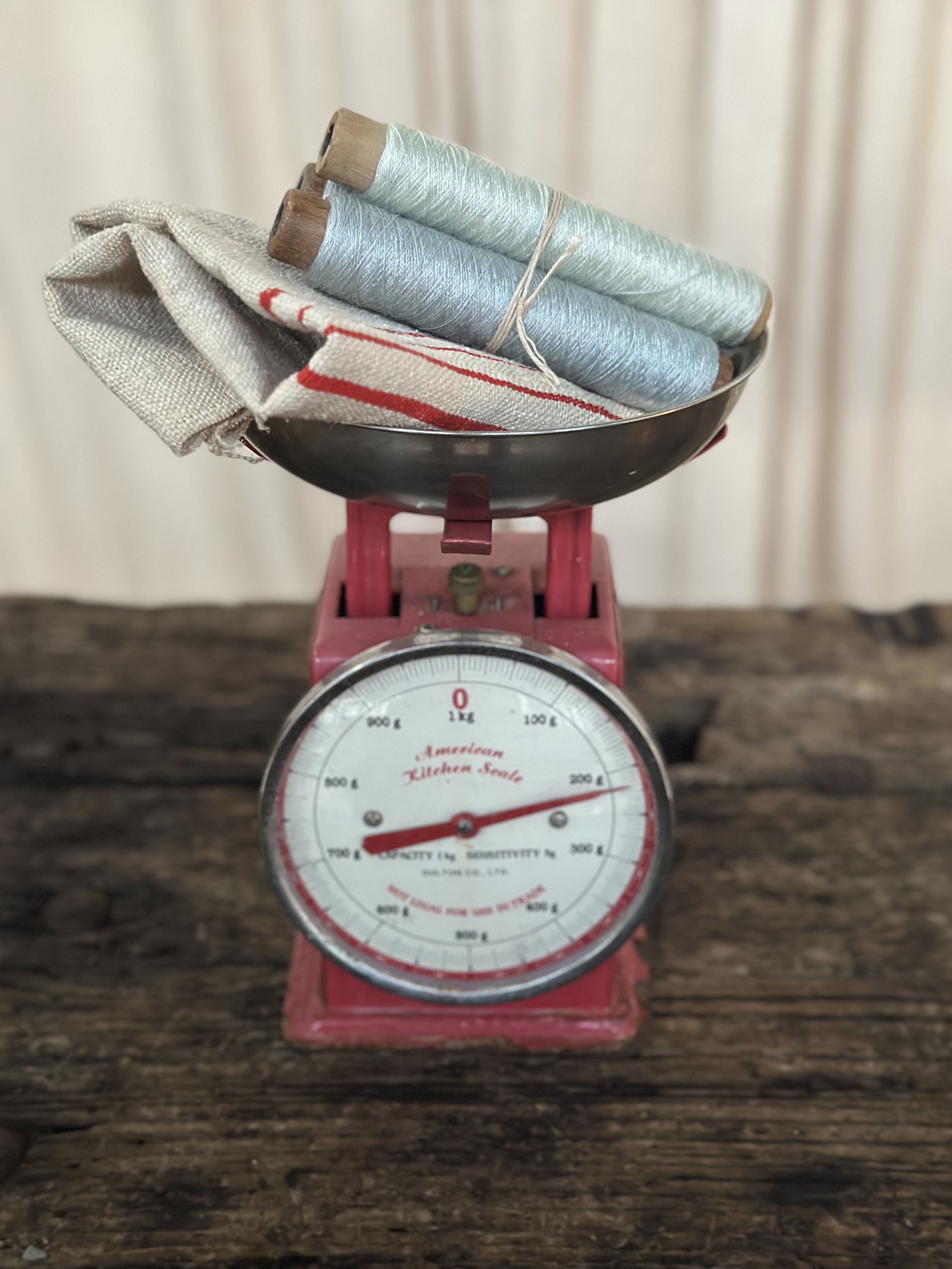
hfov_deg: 30.3
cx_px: 476
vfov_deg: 39.7
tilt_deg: -32.0
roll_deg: -0.2
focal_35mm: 48
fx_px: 1760
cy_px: 634
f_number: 1.78
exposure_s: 1/40
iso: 640
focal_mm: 6.86
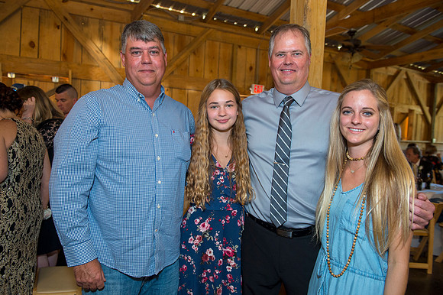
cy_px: 148
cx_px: 222
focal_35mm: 27
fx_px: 332
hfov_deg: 67.4
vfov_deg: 47.9
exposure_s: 1/125
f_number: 4
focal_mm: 27
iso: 1600
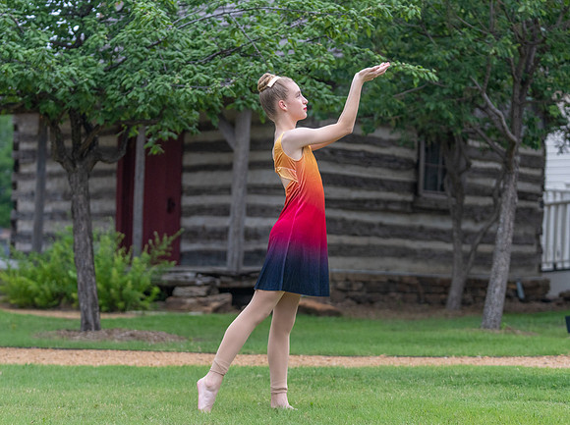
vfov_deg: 15.6
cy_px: 194
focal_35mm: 94
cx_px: 287
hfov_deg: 20.8
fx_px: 1552
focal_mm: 80
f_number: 2.8
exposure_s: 1/320
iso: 1250
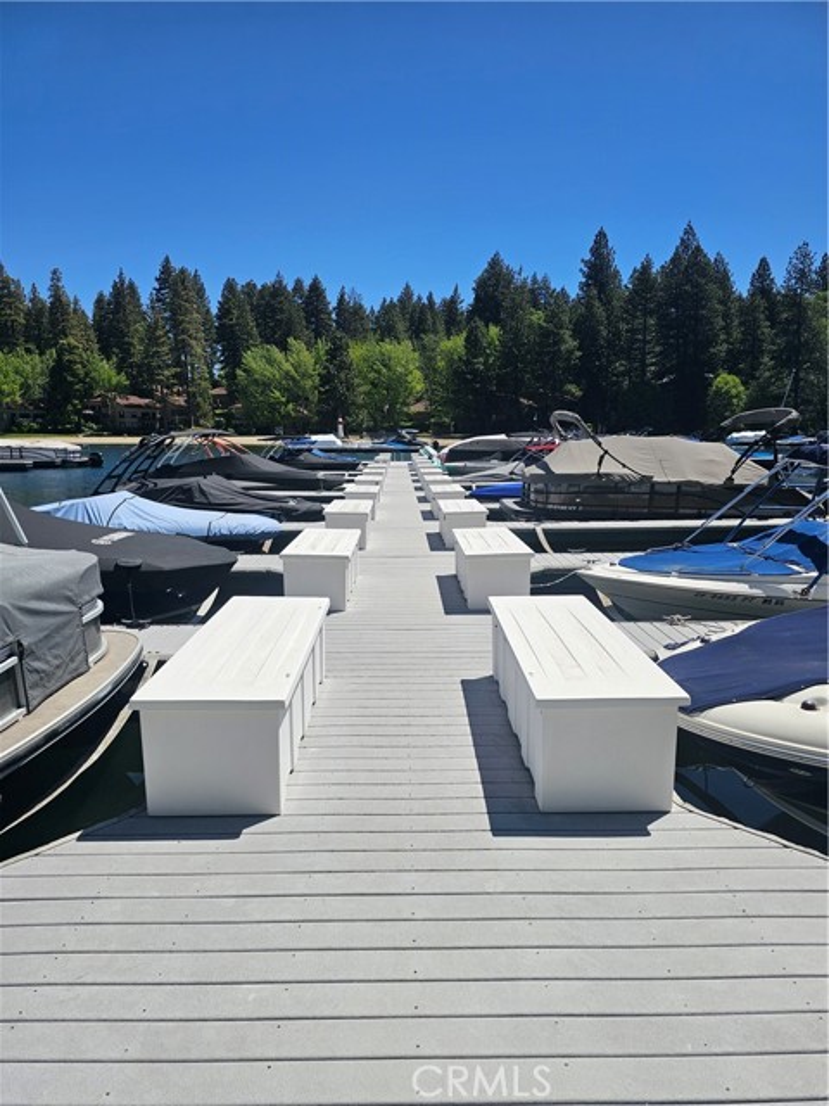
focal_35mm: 23
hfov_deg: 58.9
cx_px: 414
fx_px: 734
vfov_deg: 73.9
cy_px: 553
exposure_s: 1/2000
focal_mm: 6.3
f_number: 1.7
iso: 12
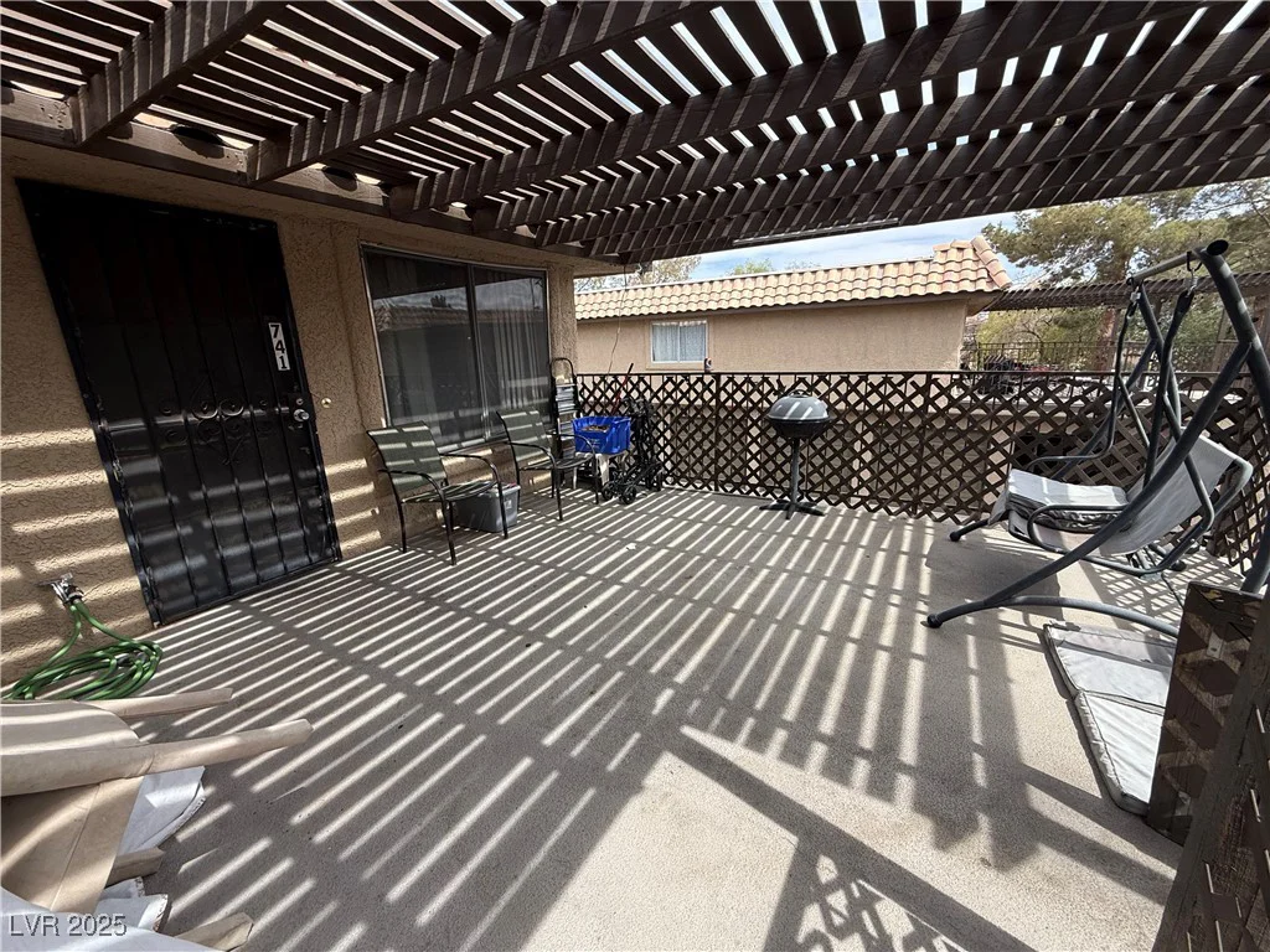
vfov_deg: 85.7
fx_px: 514
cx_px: 635
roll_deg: +1.8
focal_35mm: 14
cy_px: 476
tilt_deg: -14.9
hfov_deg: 102.1
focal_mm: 2.22
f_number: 2.2
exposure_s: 1/726
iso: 64
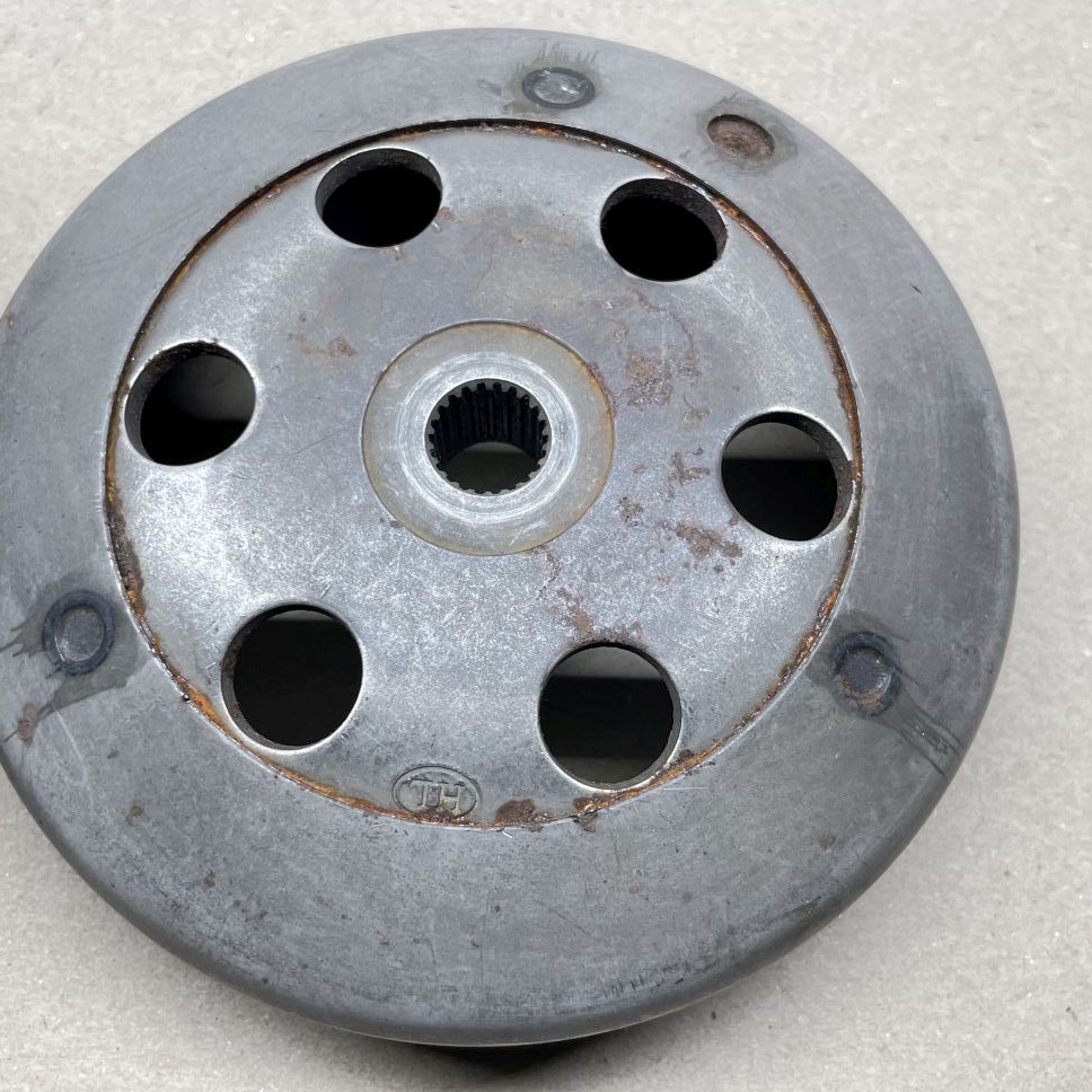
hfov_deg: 43.9
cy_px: 539
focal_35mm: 38
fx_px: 1356
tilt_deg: -71.9
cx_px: 549
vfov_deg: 43.9
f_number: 1.6
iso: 125
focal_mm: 4.2
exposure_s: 1/100
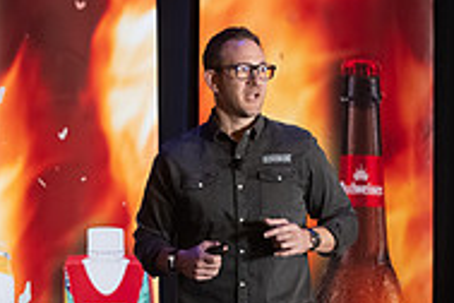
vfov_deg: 2.2
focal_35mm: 614
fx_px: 7743
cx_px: 147
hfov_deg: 3.4
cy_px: 263
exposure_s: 1/200
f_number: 2.8
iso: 2500
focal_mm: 200
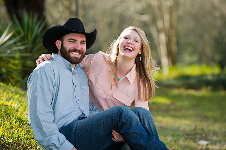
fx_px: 1255
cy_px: 75
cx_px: 113
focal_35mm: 200
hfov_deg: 10.3
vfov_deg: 6.9
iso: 250
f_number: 3.5
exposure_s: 1/250
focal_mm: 200
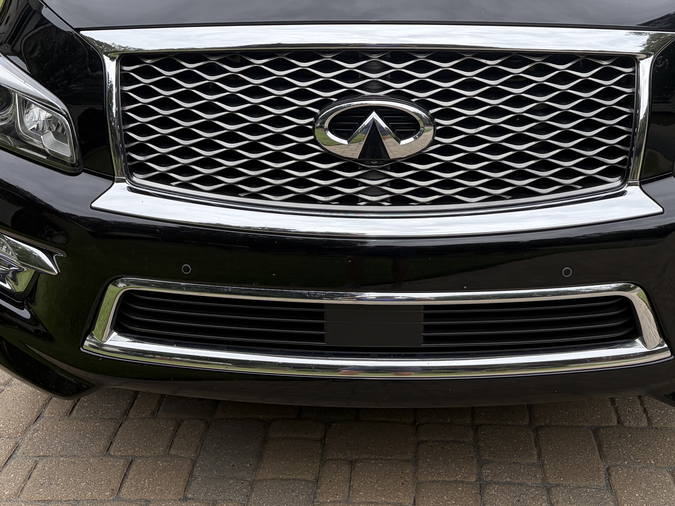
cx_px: 359
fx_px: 897
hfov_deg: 41.2
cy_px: 82
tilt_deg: -14.3
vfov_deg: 30.5
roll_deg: +2.5
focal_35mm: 46
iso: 50
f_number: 1.6
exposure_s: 1/1117
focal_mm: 5.96
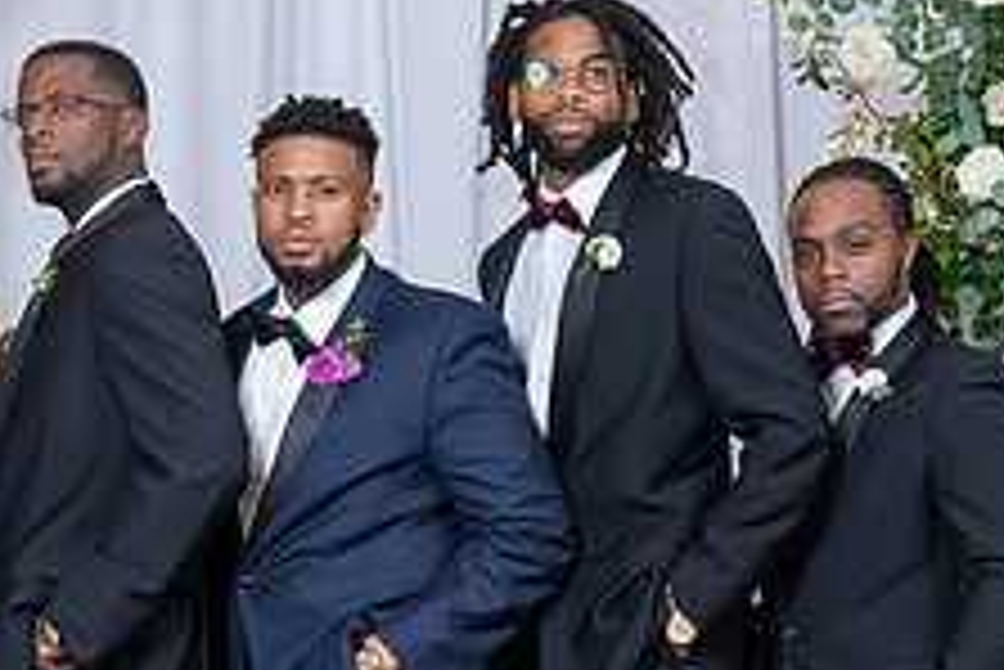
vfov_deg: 9.5
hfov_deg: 14.2
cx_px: 438
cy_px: 568
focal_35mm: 144
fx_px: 4018
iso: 2000
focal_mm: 52
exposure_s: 1/200
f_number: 5.6
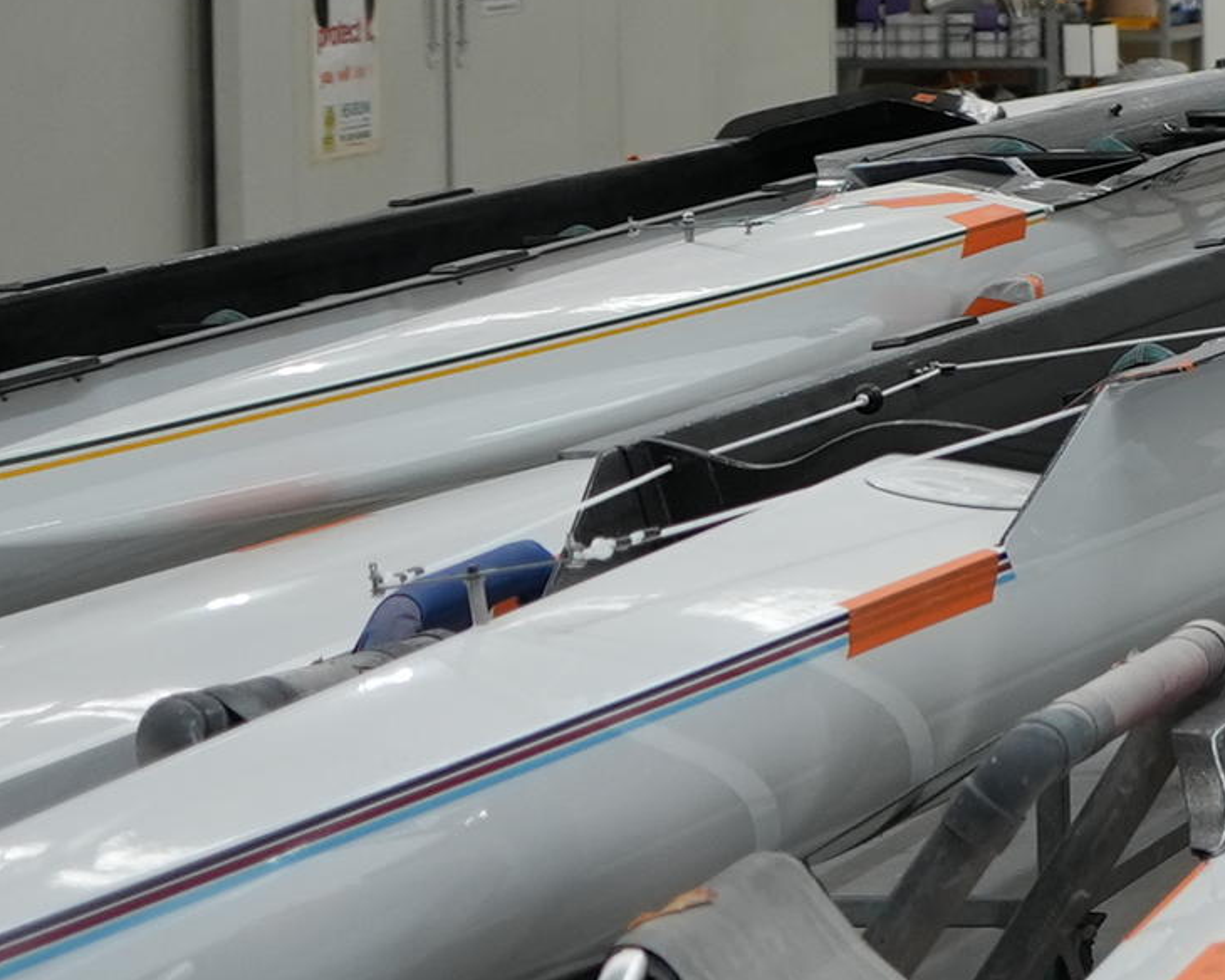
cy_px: 88
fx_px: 6526
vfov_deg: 8.6
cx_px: 2849
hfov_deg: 9.6
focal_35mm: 180
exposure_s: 1/100
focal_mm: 28
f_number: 2.8
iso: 400
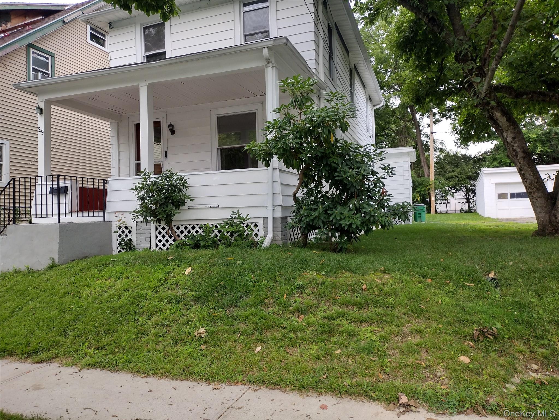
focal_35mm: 27
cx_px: 280
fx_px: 436
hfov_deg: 65.3
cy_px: 210
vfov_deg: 51.4
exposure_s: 1/120
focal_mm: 4.71
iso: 151
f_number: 1.7
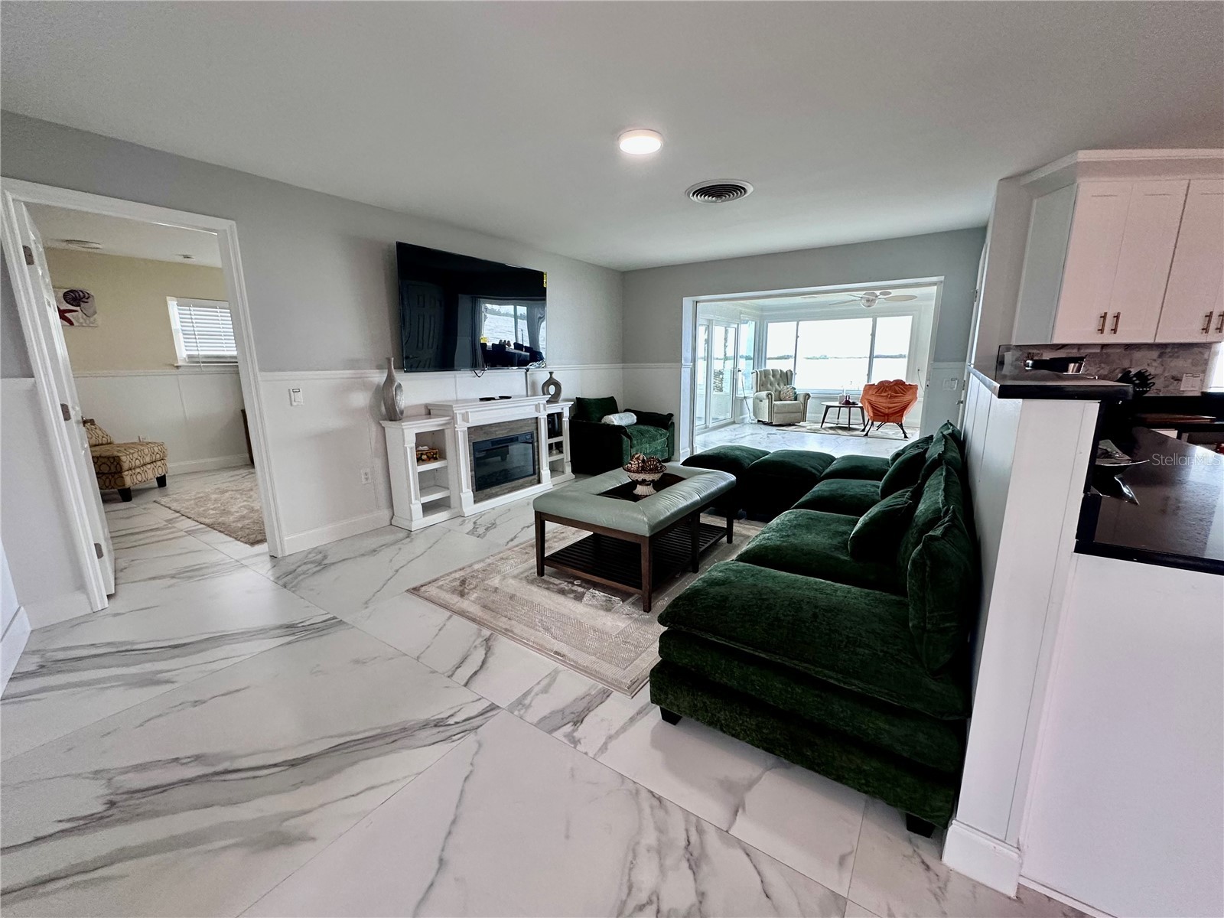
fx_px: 495
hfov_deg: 102.1
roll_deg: +0.9
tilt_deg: -10.7
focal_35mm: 14
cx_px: 612
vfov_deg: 85.7
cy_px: 459
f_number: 2.2
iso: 200
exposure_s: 1/120
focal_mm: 2.22
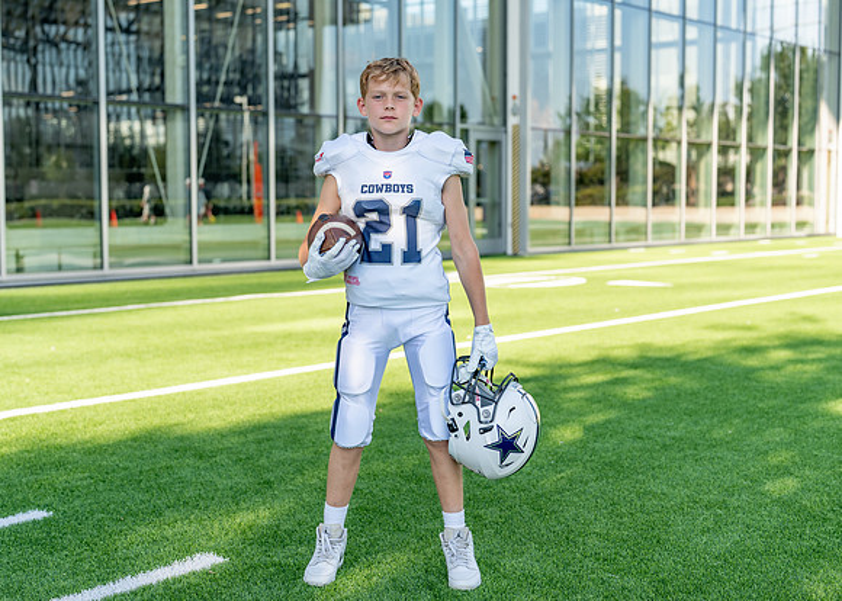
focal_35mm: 53
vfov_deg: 26.5
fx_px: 1277
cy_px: 300
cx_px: 421
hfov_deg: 36.5
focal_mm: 50
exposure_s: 1/640
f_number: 2.8
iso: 100
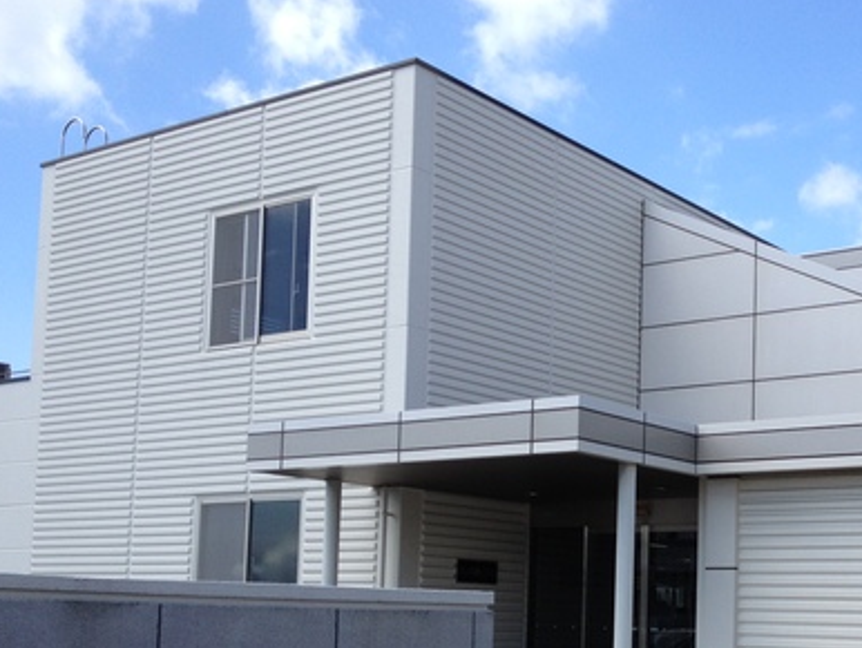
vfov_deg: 24.8
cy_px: 518
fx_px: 1445
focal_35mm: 58
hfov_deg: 32.2
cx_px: 699
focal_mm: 4.28
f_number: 2.4
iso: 50
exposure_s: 1/1004
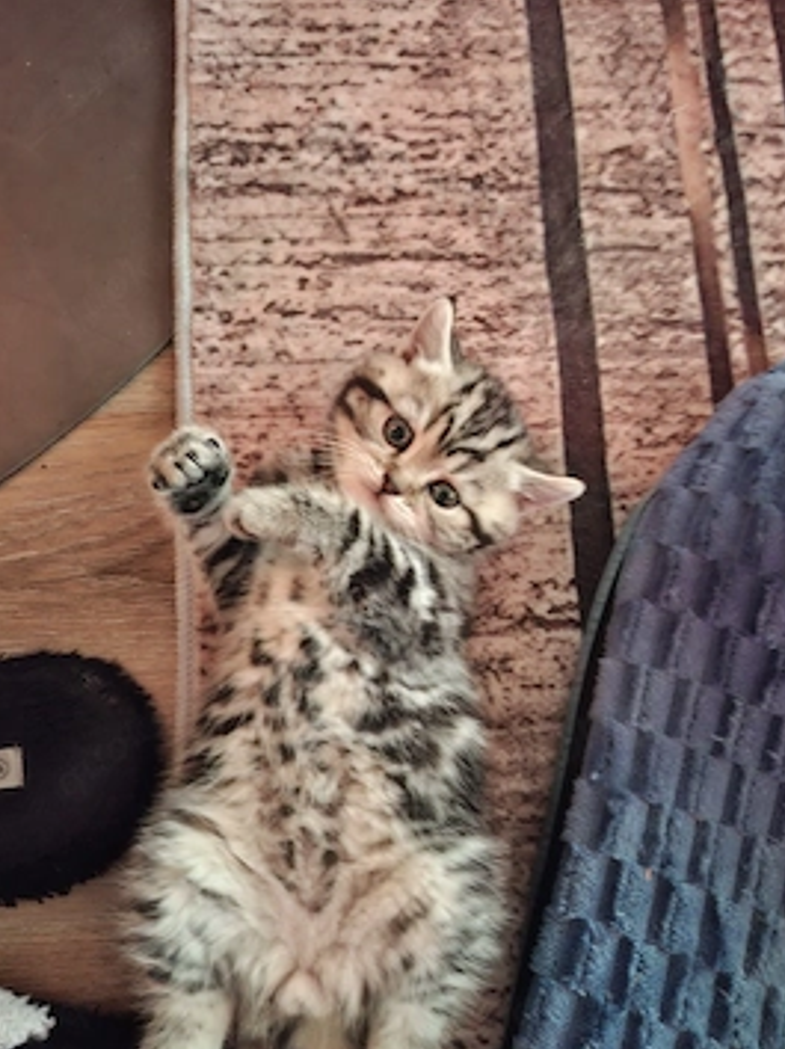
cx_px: 432
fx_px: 787
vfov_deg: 67.3
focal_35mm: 26
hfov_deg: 52.9
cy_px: 530
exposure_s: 1/11
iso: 1250
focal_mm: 5.54
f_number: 1.8
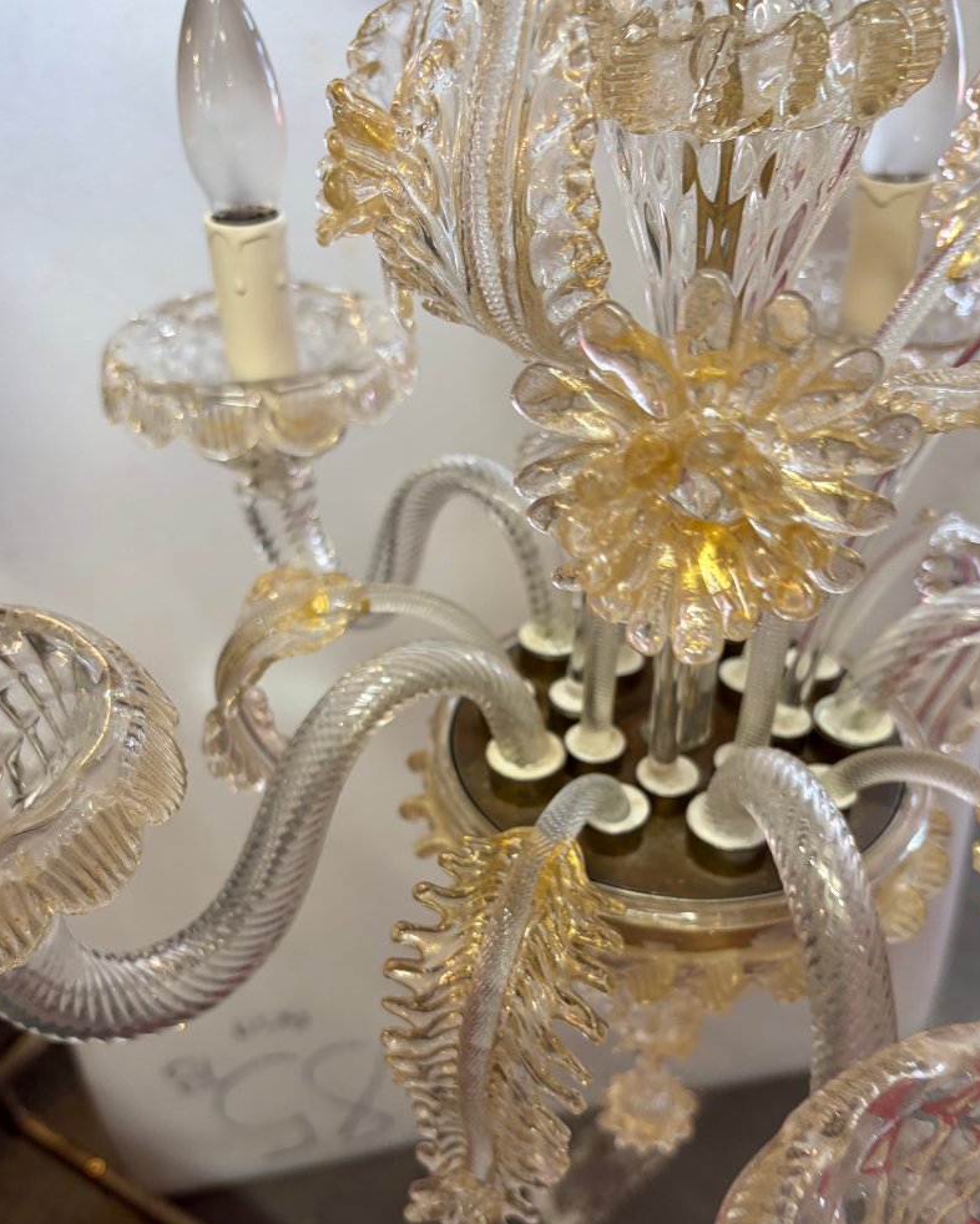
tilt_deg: -39.9
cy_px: 747
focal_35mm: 31
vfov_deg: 56.6
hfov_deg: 47.1
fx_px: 1124
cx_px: 495
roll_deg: +2.7
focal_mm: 5.96
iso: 125
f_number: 1.6
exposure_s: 1/50
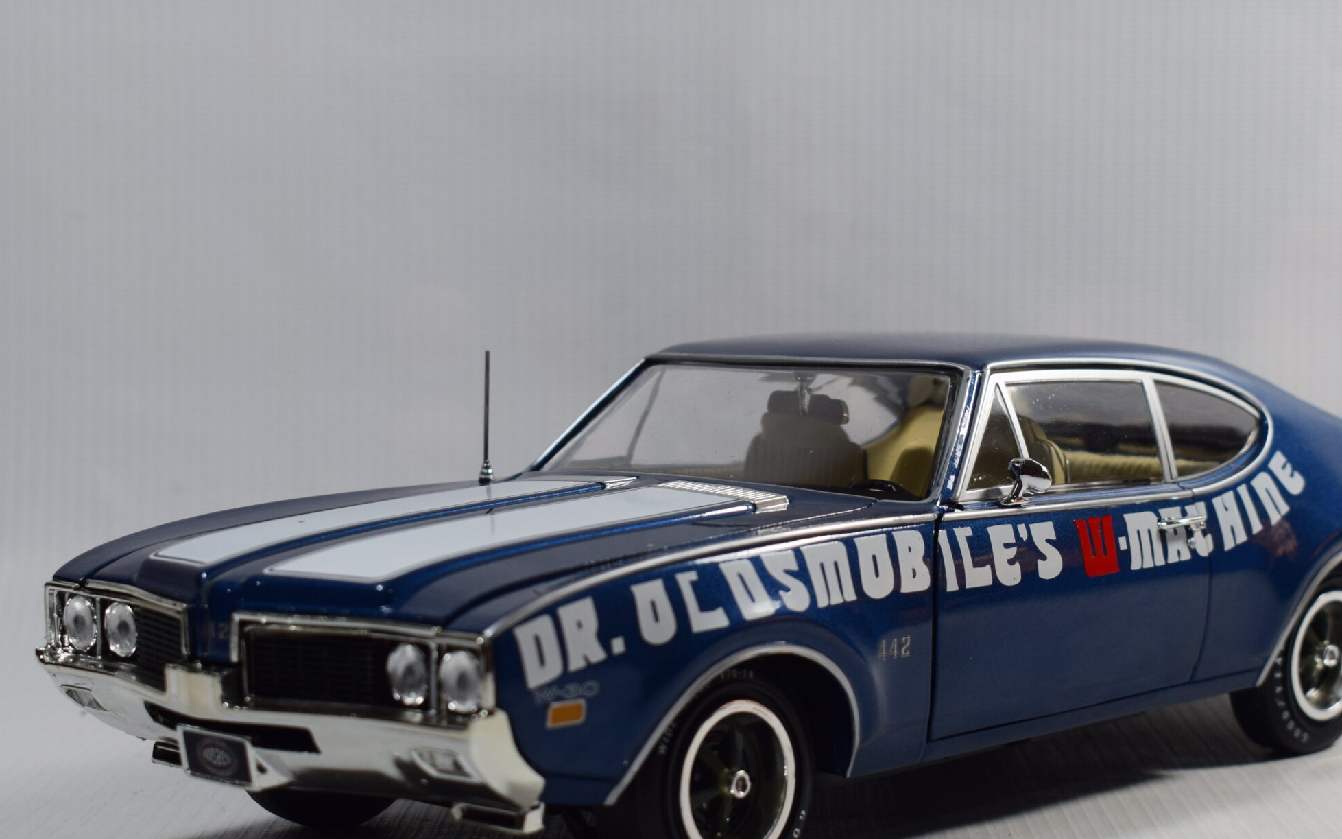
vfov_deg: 16.3
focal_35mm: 80
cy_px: 448
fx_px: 2926
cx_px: 776
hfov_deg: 25.8
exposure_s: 1/60
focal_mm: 40
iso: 400
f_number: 8
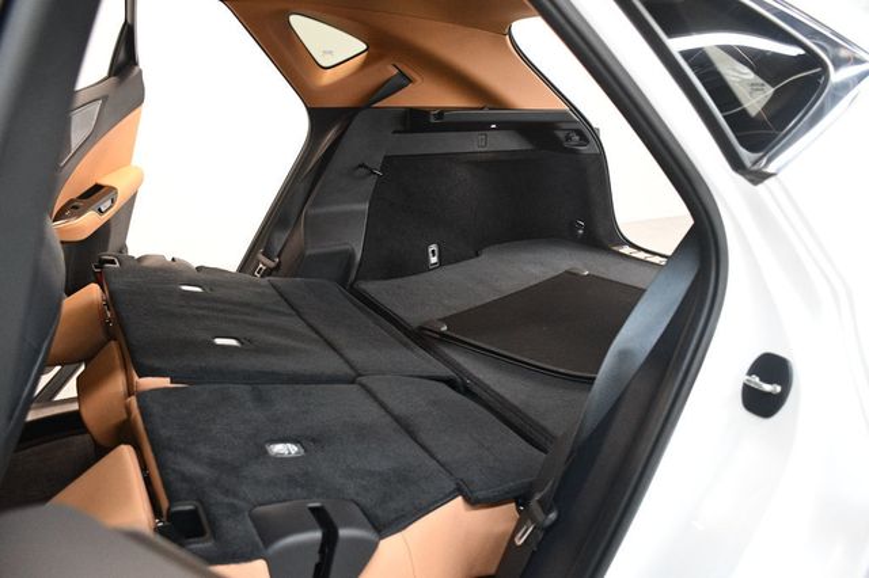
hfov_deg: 62.0
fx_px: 724
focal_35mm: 30
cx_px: 434
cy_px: 289
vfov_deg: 43.6
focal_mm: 20
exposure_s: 1/60
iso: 3200
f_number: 3.5
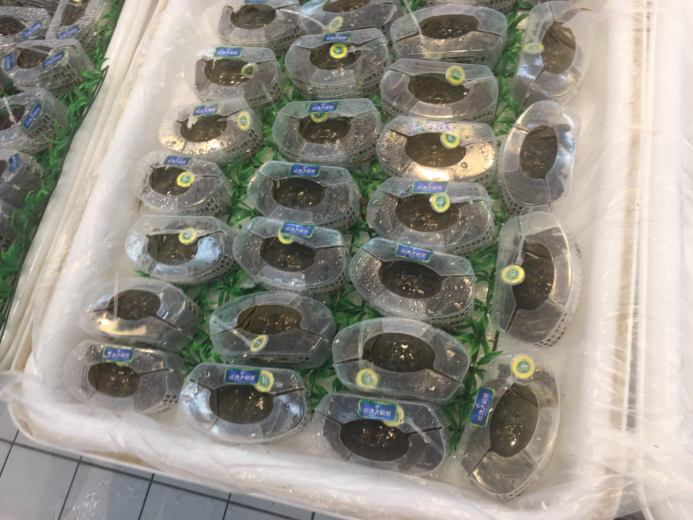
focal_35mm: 29
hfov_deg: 61.7
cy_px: 260
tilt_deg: -64.5
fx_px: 581
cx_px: 346
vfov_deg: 48.2
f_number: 2.2
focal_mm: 4.15
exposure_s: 1/50
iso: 32
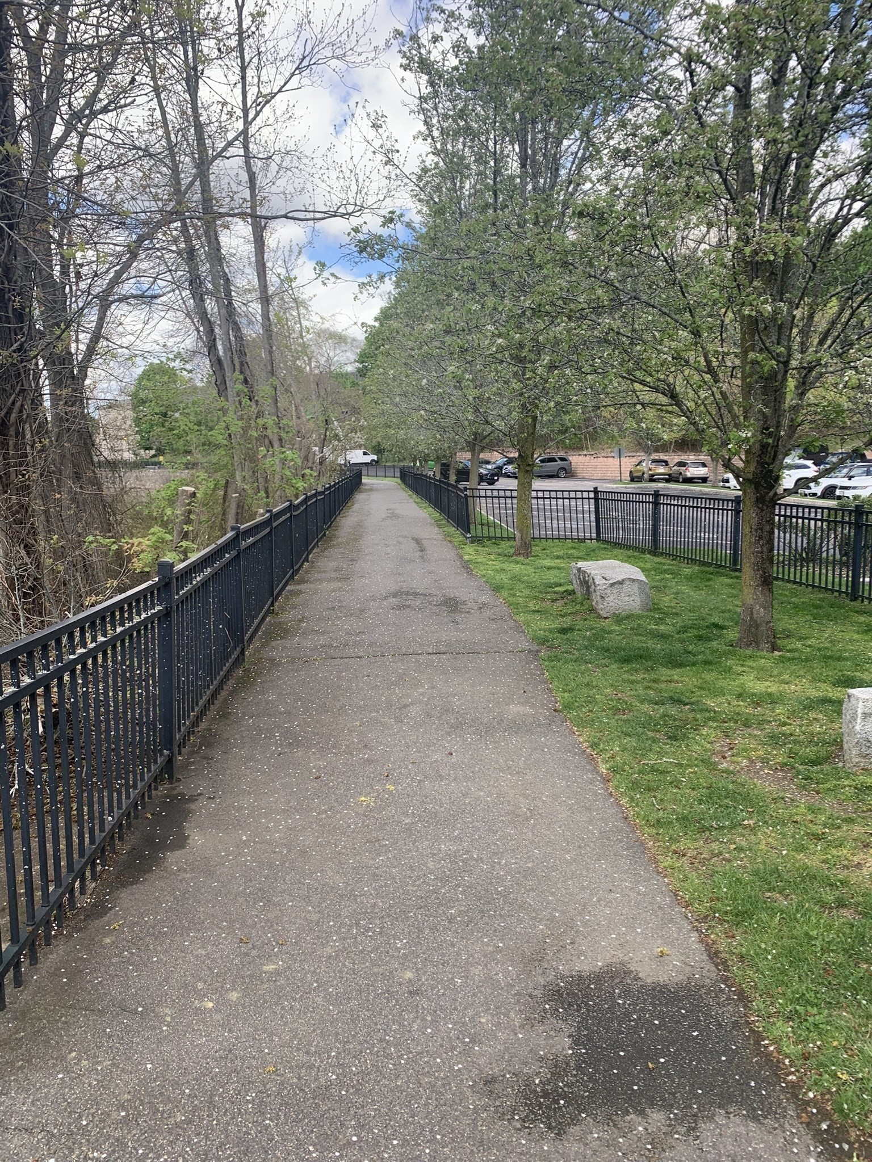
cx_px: 436
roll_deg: +2.9
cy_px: 581
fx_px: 873
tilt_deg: -6.4
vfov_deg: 67.3
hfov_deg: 53.1
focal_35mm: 26
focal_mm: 4.25
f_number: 1.8
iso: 25
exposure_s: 1/490
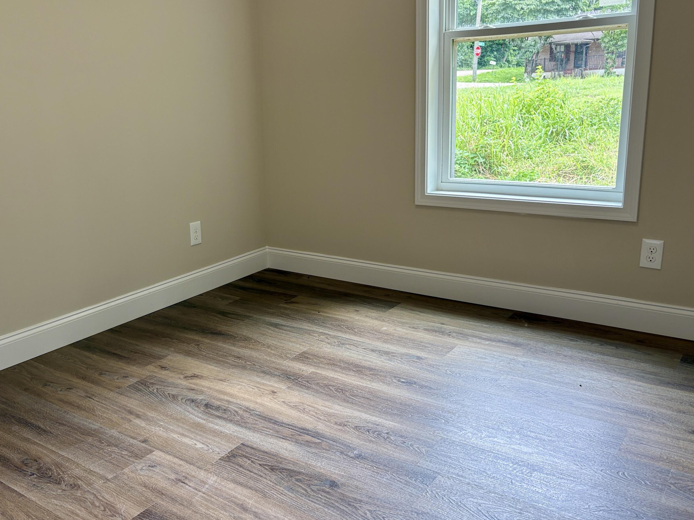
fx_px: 641
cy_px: 230
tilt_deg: -11.8
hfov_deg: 56.5
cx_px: 290
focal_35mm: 32
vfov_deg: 44.1
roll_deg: +2.1
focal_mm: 5.96
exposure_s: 1/120
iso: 50
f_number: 1.6
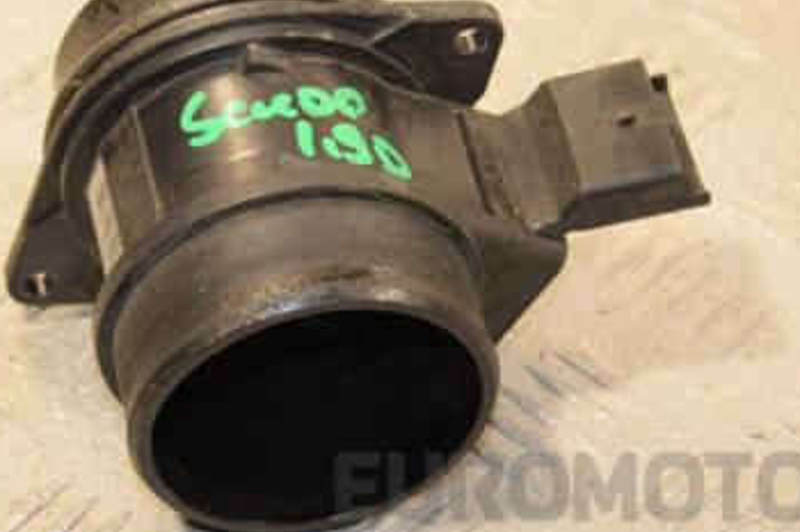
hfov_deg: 10.7
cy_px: 183
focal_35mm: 193
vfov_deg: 7.1
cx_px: 293
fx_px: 4283
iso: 800
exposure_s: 1/200
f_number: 5.6
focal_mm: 75
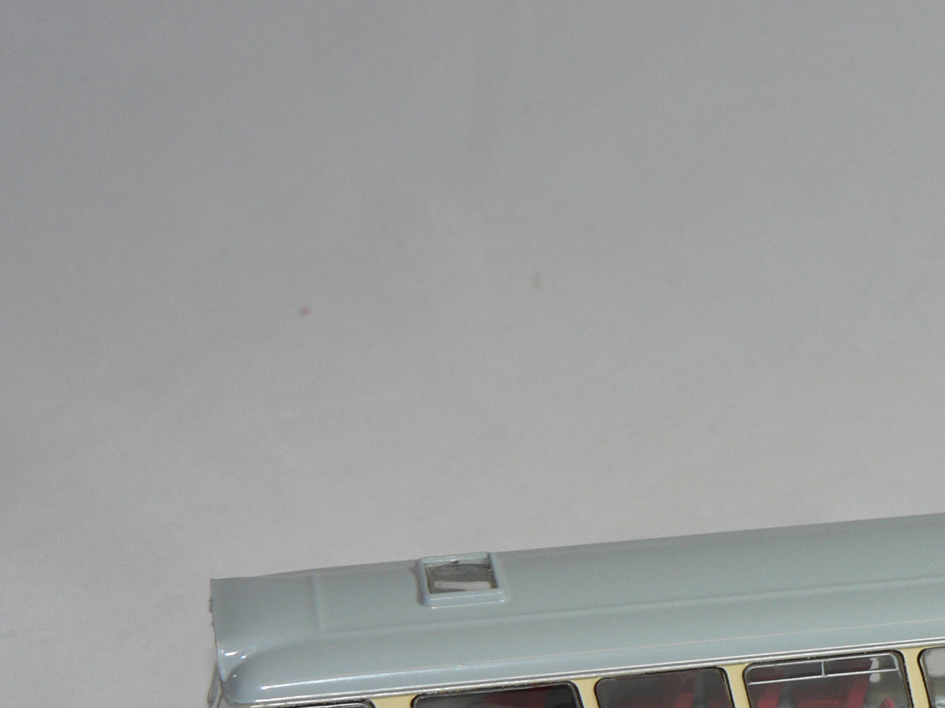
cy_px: 656
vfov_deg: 11.2
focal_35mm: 132
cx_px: 886
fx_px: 3603
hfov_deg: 14.8
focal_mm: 11.4
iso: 80
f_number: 3.2
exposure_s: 1/60
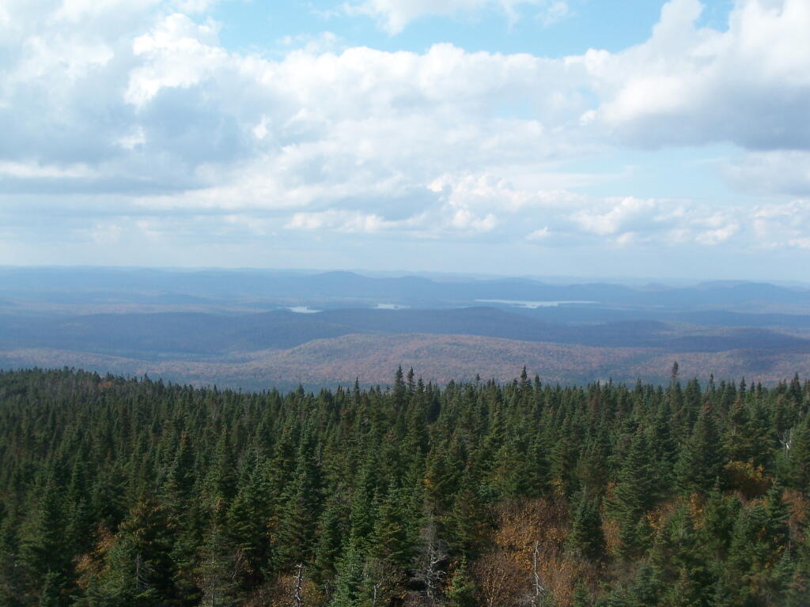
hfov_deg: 37.5
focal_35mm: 51
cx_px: 405
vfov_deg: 28.6
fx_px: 1193
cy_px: 304
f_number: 3
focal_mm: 8.5
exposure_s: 1/1000
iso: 80
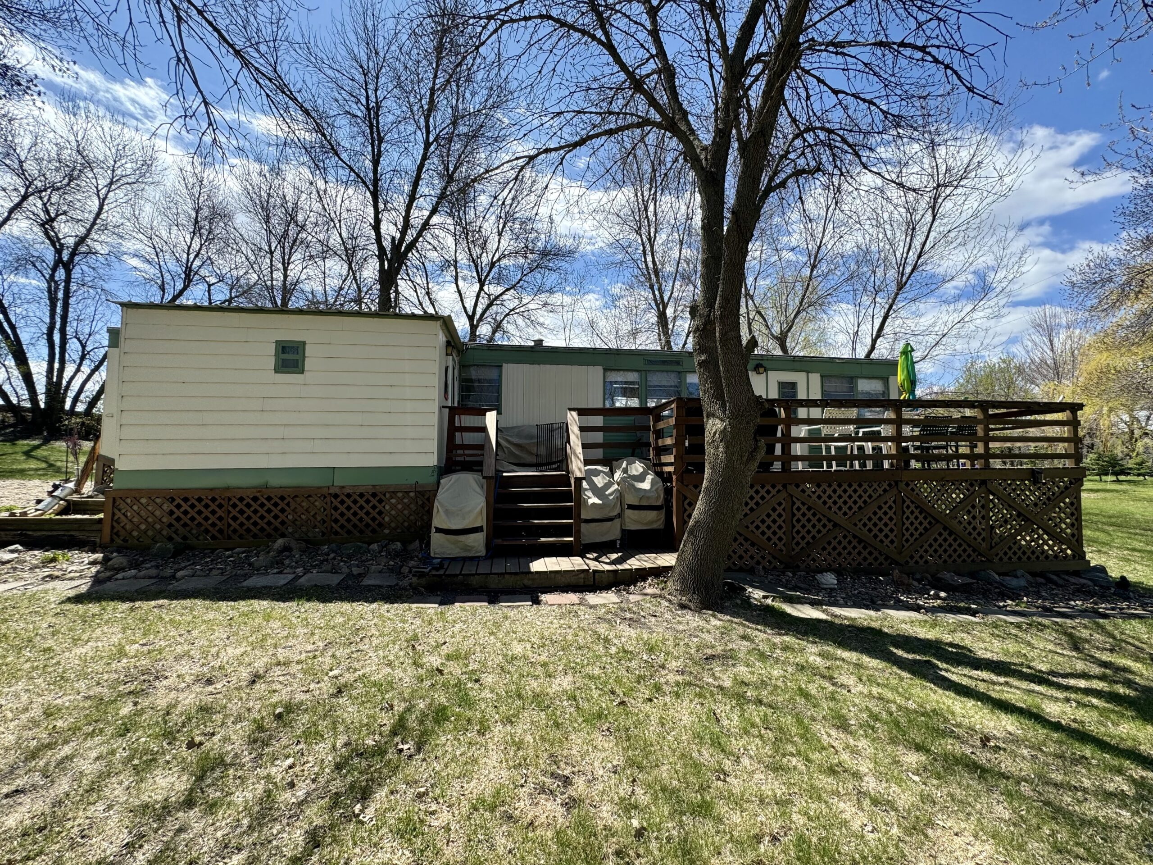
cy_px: 432
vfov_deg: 85.7
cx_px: 576
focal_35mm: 14
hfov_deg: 102.1
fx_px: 466
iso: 40
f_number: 2.2
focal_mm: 2.22
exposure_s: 1/889
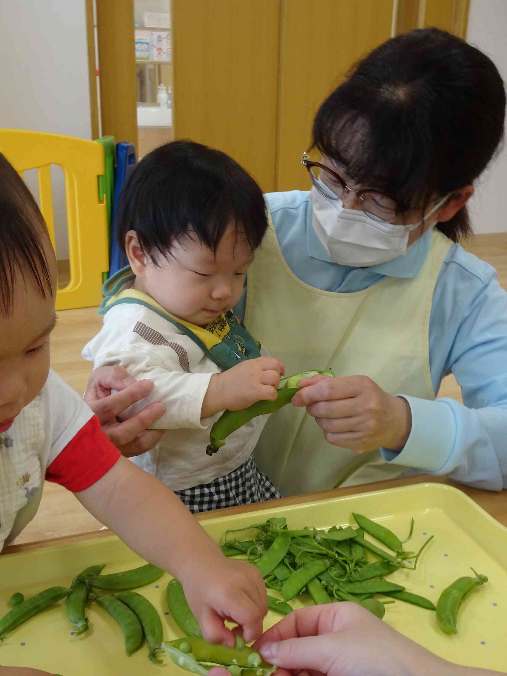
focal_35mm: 37
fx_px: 723
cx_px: 254
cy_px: 338
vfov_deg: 50.1
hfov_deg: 38.7
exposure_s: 1/40
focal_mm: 6.4
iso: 125
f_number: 4
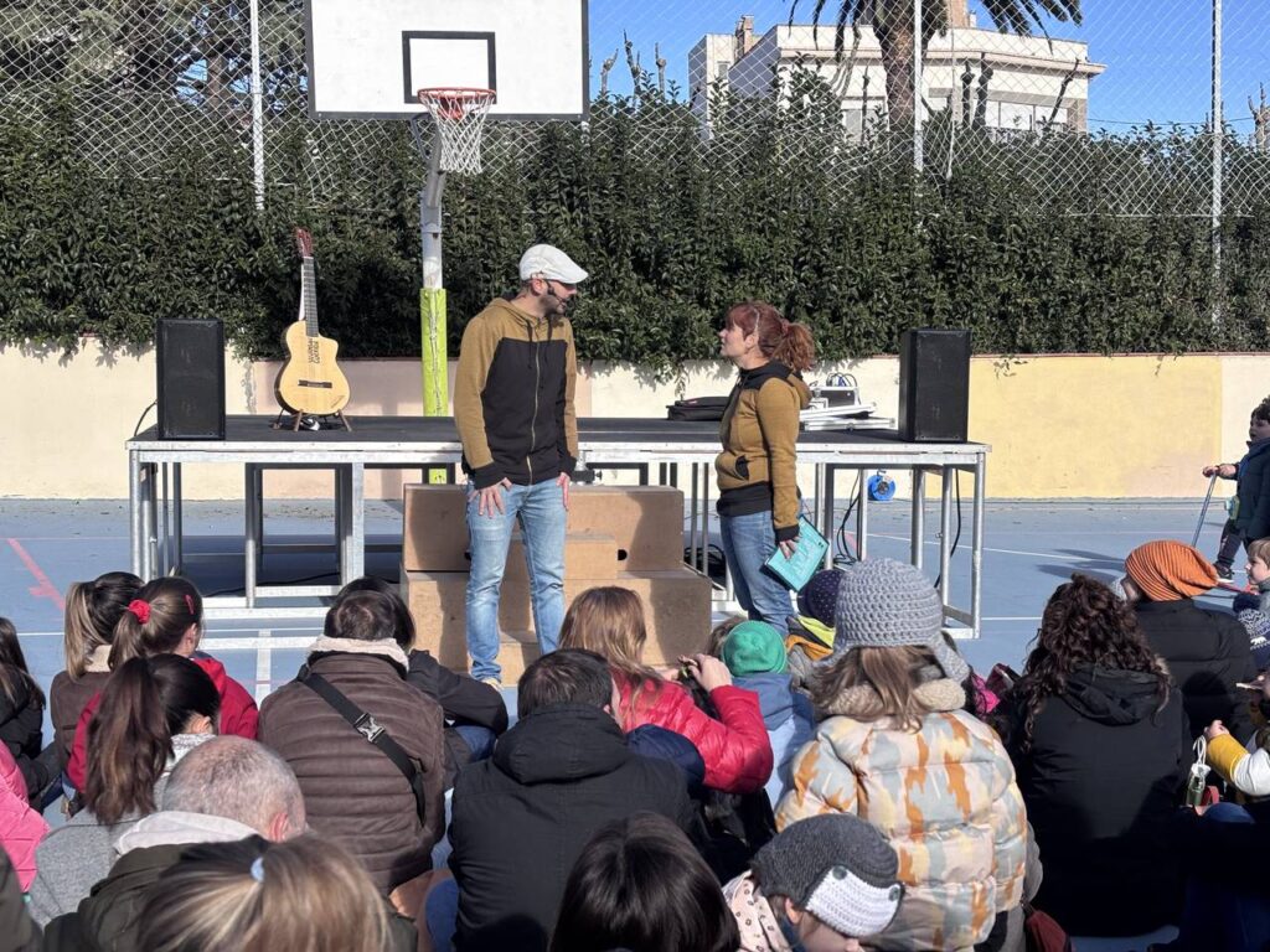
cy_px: 476
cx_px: 635
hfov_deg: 36.8
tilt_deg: -2.6
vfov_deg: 28.0
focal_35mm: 52
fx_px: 1908
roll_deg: +1.1
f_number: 1.6
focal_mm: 5.96
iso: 40
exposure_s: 1/2062
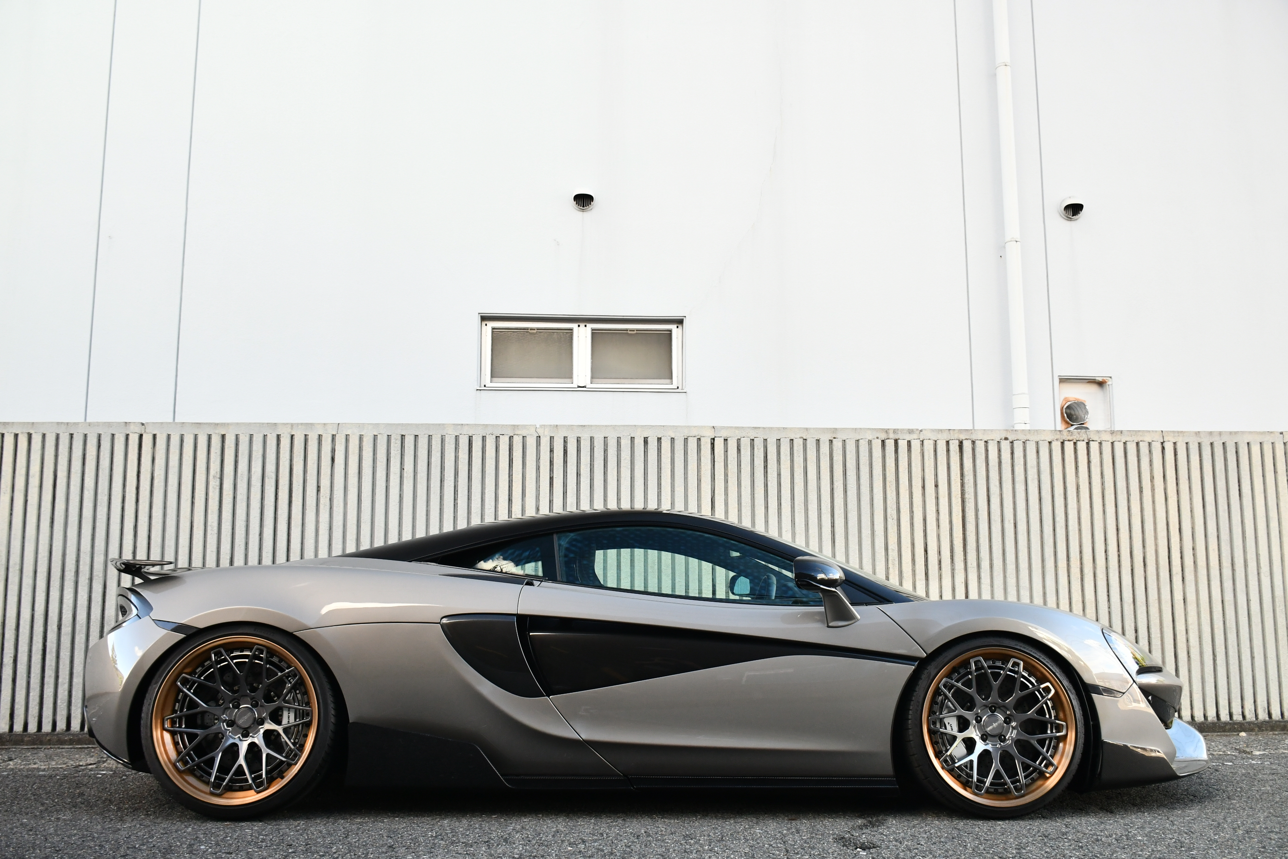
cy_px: 430
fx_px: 1073
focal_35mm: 30
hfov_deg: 61.9
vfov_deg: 43.6
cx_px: 644
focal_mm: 20
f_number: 5
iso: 800
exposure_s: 1/100
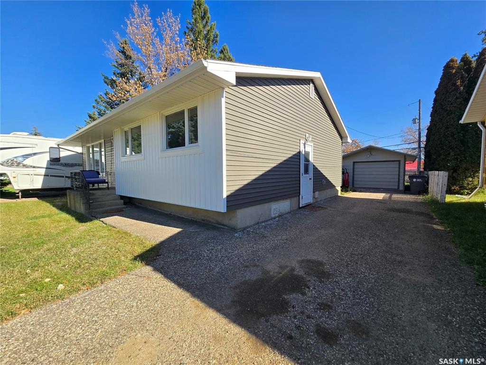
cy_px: 182
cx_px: 243
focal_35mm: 13
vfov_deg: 89.9
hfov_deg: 106.2
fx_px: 183
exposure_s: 1/1780
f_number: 2.2
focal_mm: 2.2
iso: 50
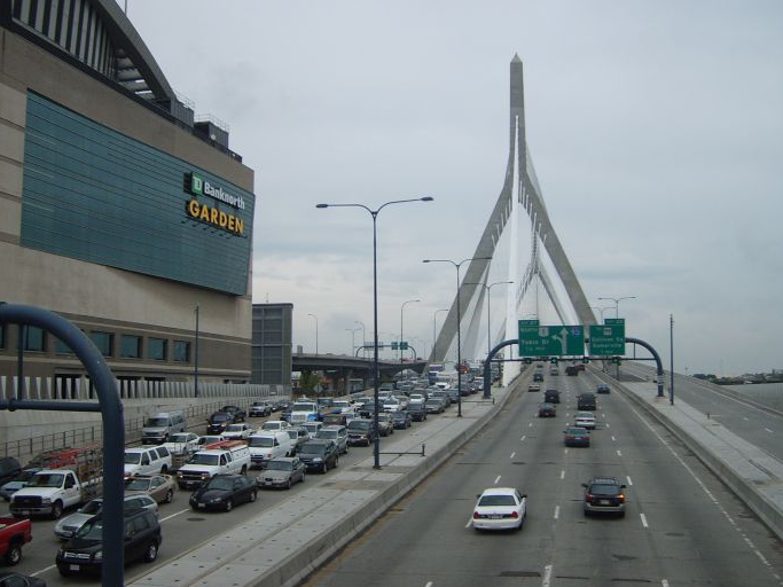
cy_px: 306
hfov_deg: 45.8
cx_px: 391
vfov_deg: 35.1
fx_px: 927
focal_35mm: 41
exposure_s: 1/180
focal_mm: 5.8
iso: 50
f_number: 7.1
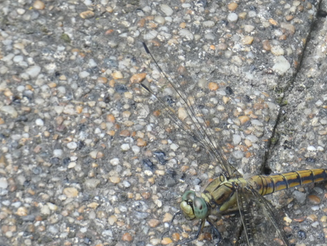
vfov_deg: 1.7
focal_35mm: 892
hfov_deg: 2.2
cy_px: 197
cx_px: 249
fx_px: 8431
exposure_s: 1/100
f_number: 5.6
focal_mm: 89.5
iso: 200
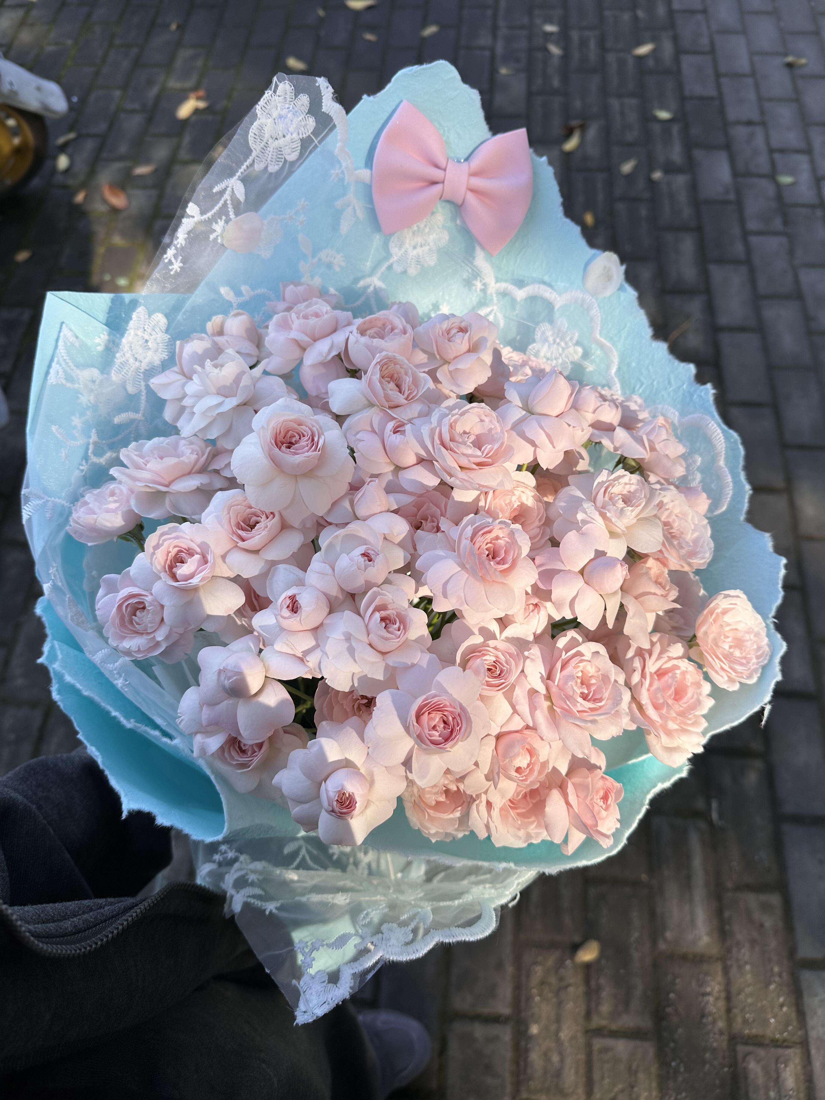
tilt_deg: -62.6
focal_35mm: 24
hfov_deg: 56.8
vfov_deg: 71.6
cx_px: 412
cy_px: 550
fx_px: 763
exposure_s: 1/1357
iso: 80
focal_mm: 6.86
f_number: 1.78
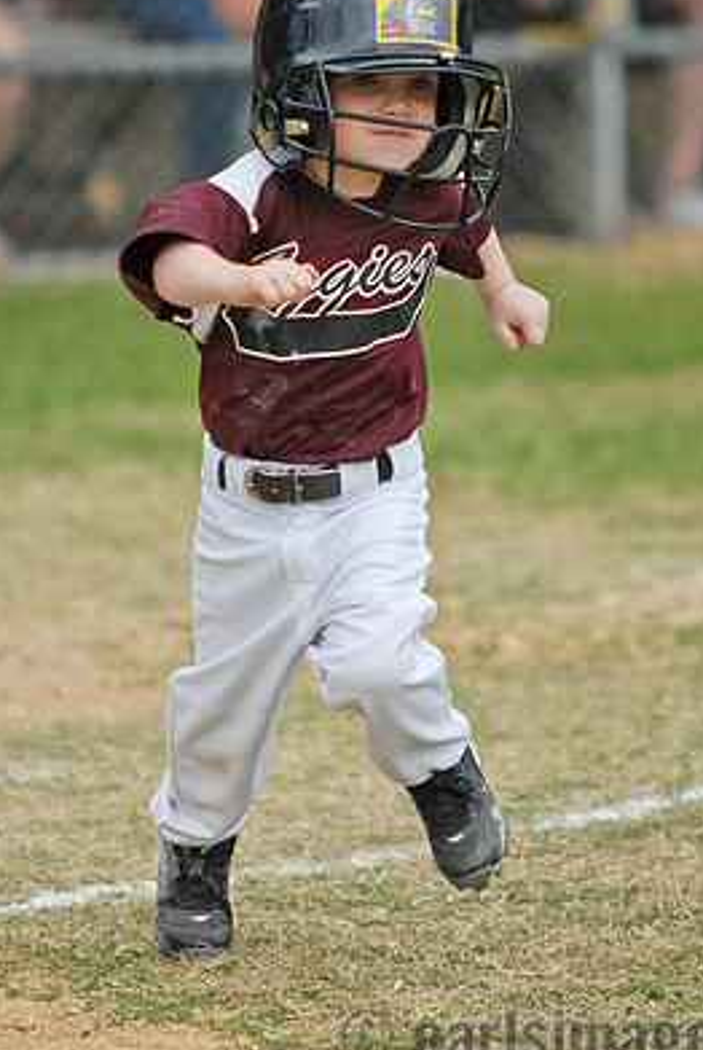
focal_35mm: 345
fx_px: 10069
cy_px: 475
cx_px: 347
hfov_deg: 4.0
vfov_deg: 6.0
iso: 1000
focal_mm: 200
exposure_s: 1/5000
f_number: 2.8
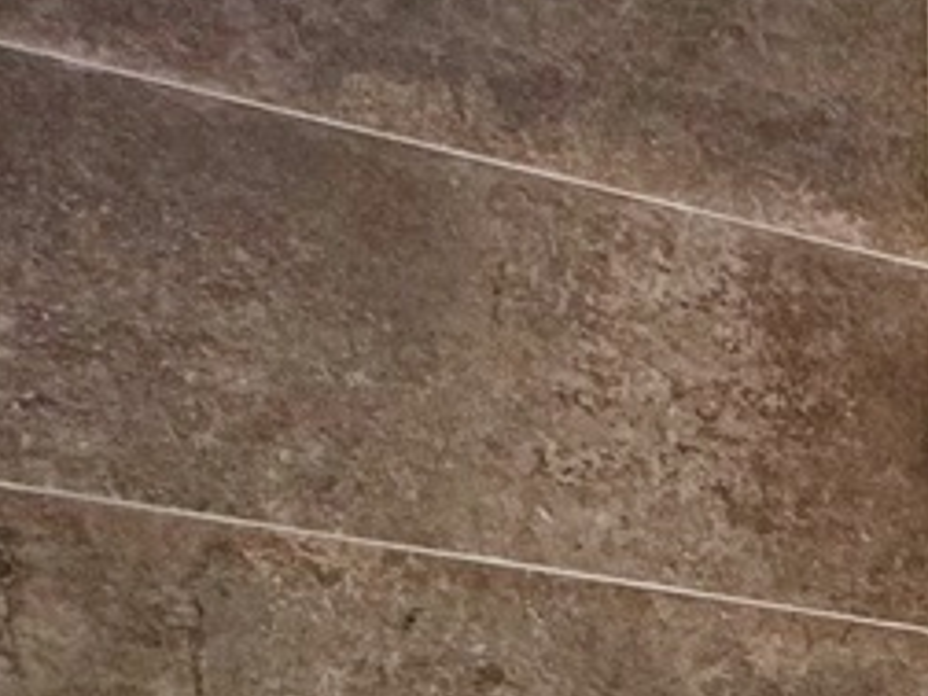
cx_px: 2405
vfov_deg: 14.0
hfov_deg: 13.5
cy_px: 1388
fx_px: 2386
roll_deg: -0.5
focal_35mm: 89
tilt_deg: -2.6
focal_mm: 2.22
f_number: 2.2
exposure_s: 1/99
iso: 50
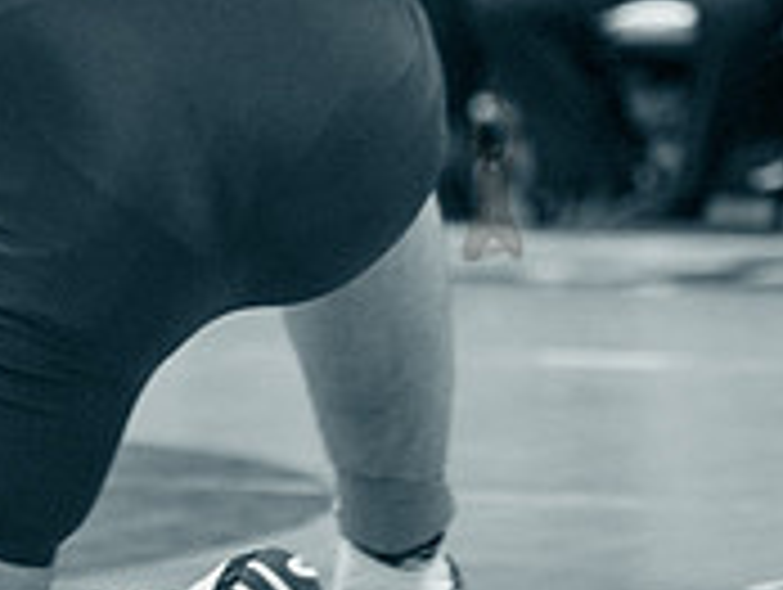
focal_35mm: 288
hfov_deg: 6.8
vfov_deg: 5.2
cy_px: -72
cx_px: -328
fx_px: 6523
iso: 4000
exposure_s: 1/250
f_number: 2.8
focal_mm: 80
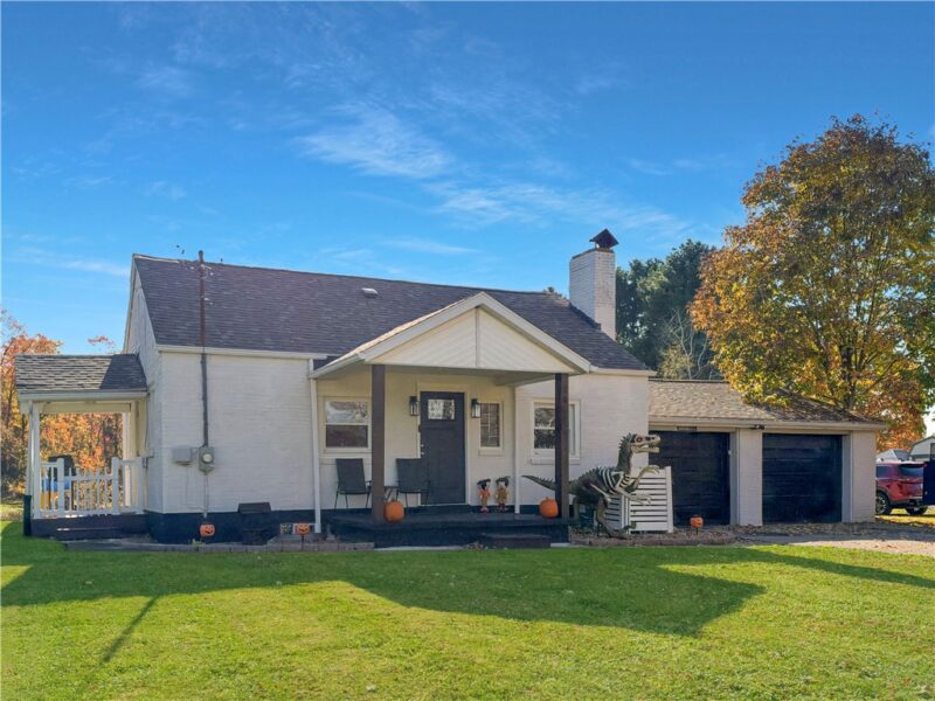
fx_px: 891
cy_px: 350
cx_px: 468
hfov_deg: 55.4
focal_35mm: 33
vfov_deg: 42.9
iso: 80
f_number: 1.48
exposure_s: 1/9901
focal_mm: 6.93
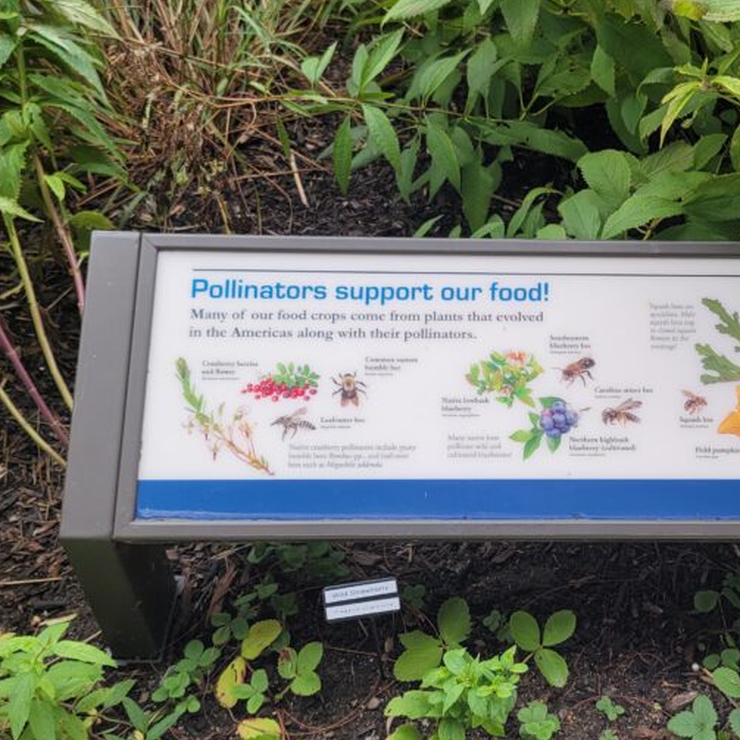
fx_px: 1088
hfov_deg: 36.6
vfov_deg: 37.6
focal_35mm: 45
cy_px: 369
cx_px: 566
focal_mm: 7
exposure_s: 1/120
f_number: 1.8
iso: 32
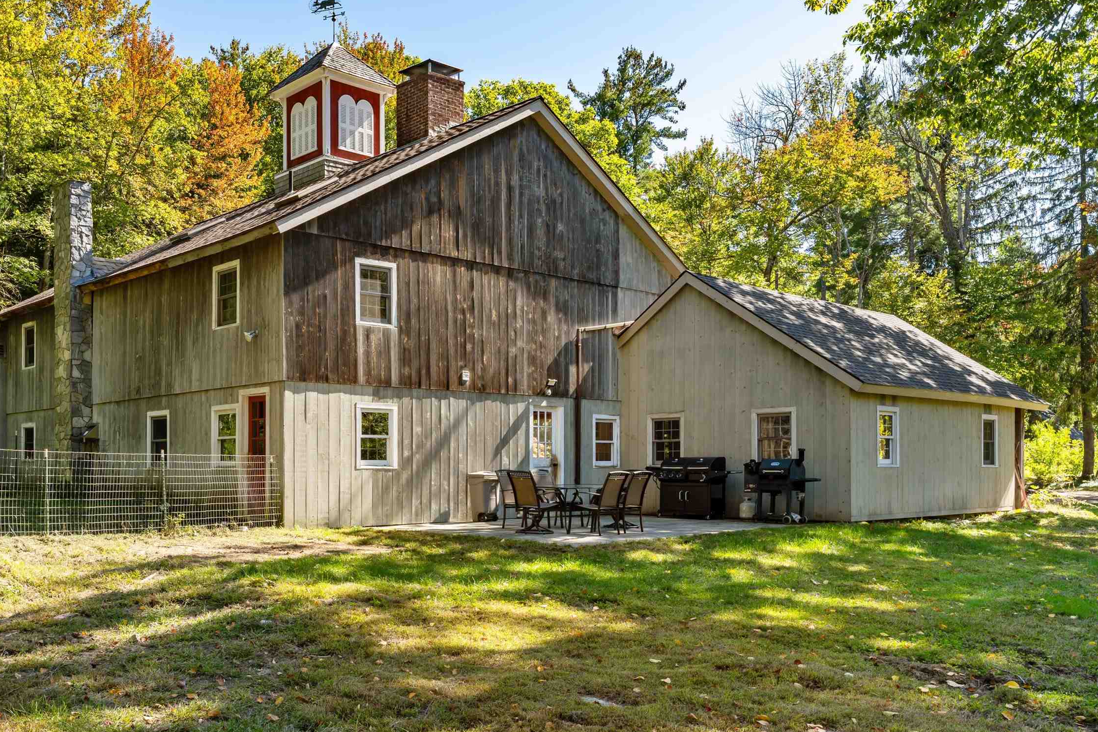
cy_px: 357
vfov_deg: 40.0
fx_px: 1006
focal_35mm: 33
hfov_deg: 56.2
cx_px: 381
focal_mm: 24
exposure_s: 1/50
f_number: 9
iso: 100
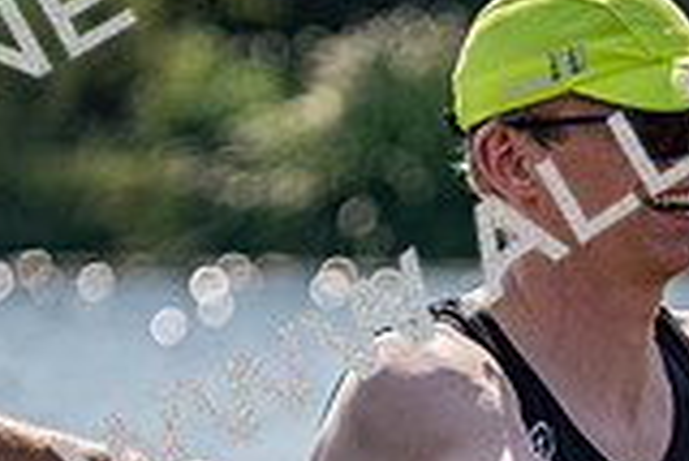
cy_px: 523
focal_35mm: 725
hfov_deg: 2.8
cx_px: 586
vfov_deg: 1.9
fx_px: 13888
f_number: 5.6
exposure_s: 1/1600
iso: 200
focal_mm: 200
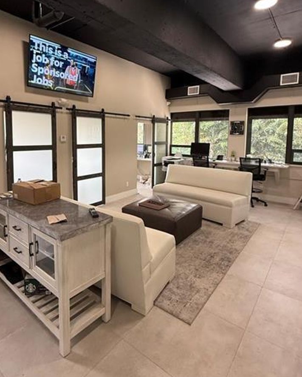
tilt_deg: -6.3
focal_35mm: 21
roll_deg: +0.0
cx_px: 129
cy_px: 156
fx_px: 235
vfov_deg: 77.0
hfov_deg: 65.2
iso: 250
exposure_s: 1/120
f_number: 2.2
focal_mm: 2.22
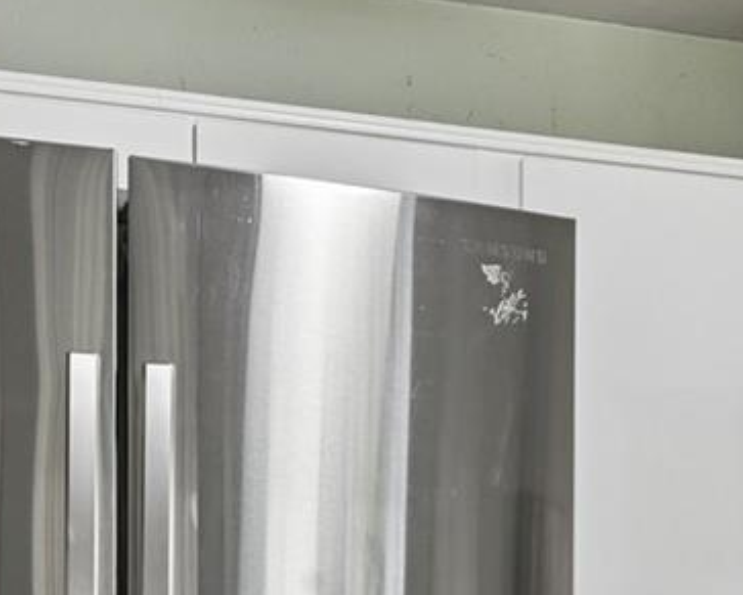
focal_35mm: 64
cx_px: 565
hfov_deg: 29.0
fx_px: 1410
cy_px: 806
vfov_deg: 21.3
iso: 400
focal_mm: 15.5
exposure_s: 1/3.33
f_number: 10
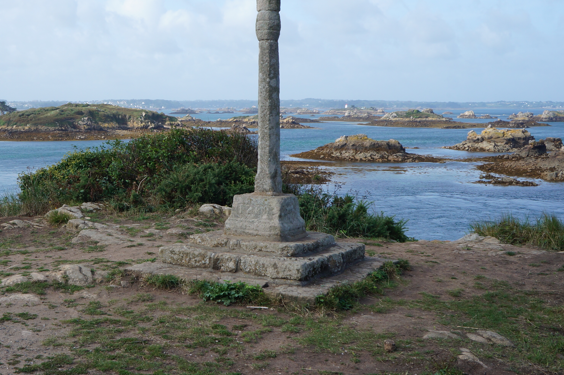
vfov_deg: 26.9
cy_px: 158
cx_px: 138
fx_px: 782
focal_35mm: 50
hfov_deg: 38.6
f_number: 13
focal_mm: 20
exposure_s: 1/200
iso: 200
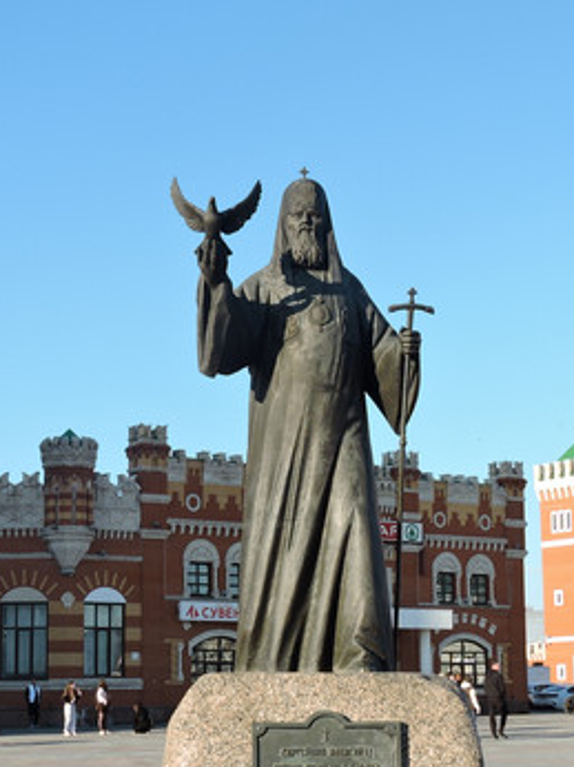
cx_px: 286
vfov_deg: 26.3
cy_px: 426
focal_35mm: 74
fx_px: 1638
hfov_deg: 19.9
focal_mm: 7.2
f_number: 3.8
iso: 100
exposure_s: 1/500
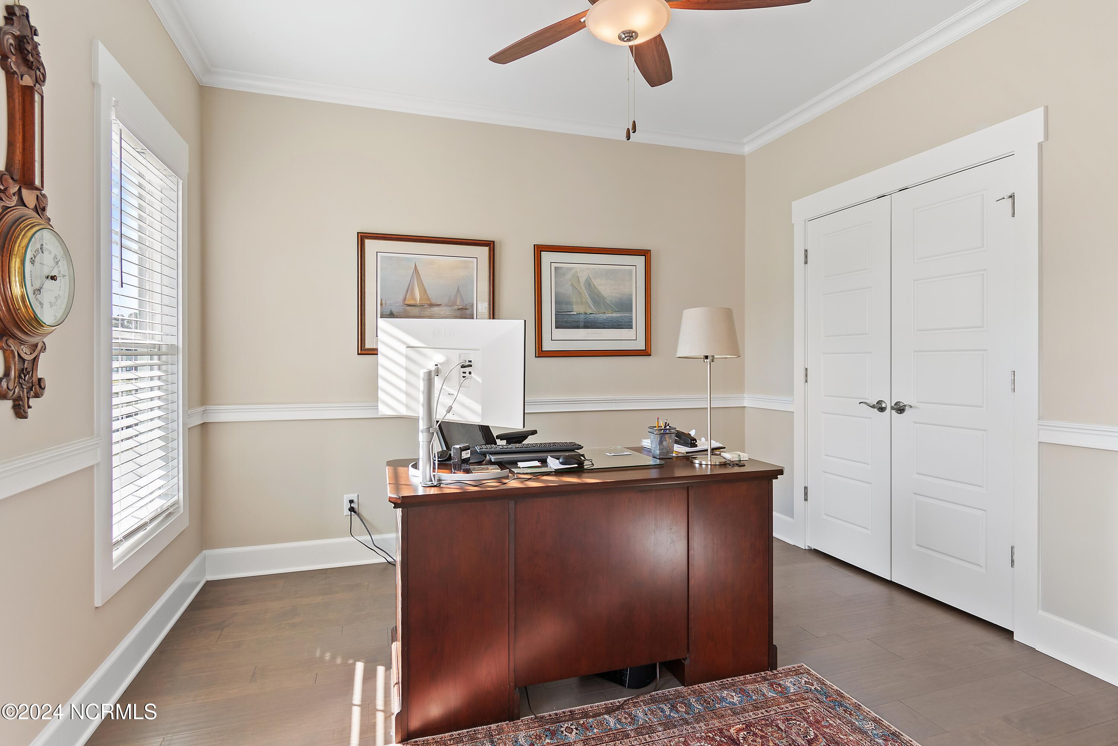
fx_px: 559
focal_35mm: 18
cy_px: 373
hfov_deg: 90.0
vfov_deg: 67.4
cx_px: 559
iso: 100
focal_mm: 12
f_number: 4.8
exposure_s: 1/8
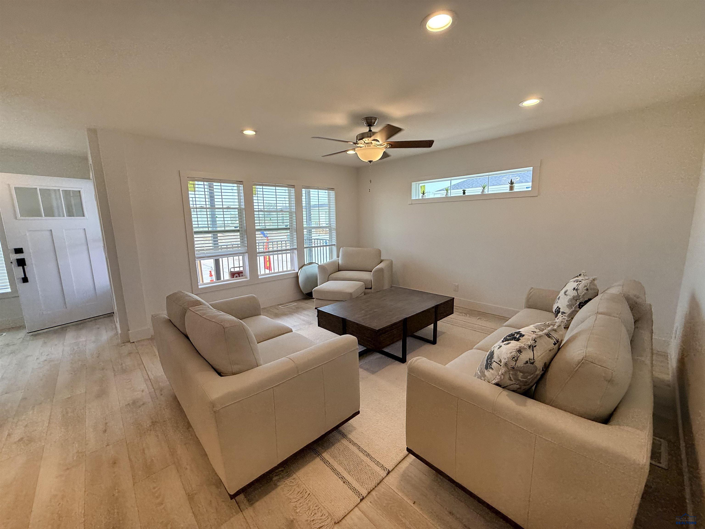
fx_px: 285
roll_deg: +2.1
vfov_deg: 85.7
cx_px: 352
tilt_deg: -7.3
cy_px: 264
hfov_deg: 102.1
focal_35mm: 14
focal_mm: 2.22
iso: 64
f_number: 2.2
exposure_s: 1/127
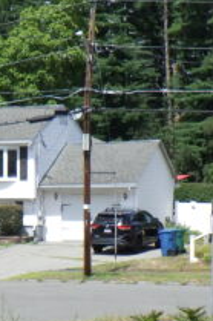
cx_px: -127
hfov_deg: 9.3
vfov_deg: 14.3
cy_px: 232
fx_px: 1271
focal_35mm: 143
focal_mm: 5
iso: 125
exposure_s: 1/800
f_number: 4.2
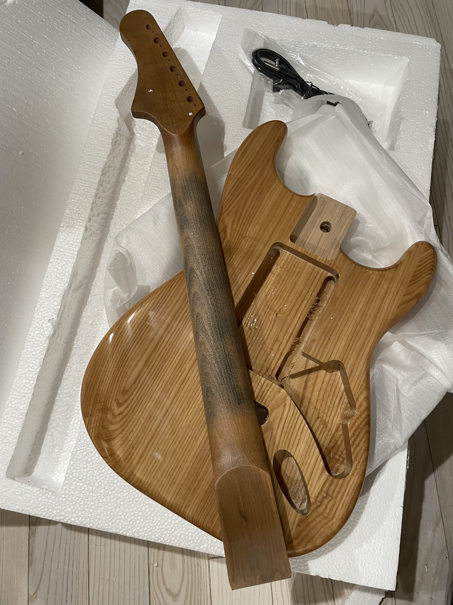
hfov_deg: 53.1
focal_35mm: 26
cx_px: 226
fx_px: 454
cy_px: 302
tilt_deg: -74.2
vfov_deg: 67.3
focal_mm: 4.2
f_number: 1.6
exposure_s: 1/60
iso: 200
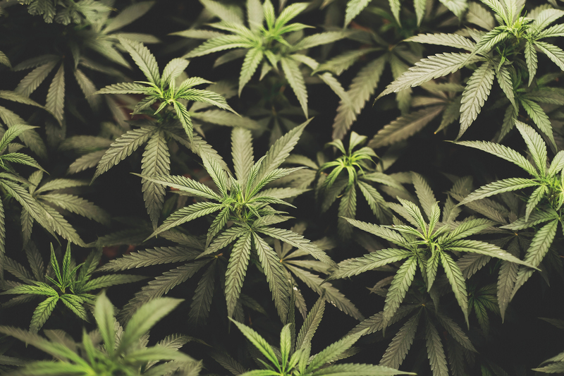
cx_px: 282
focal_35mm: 84
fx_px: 1316
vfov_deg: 16.3
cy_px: 188
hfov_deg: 24.2
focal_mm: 56
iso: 160
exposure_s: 1/640
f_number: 1.6
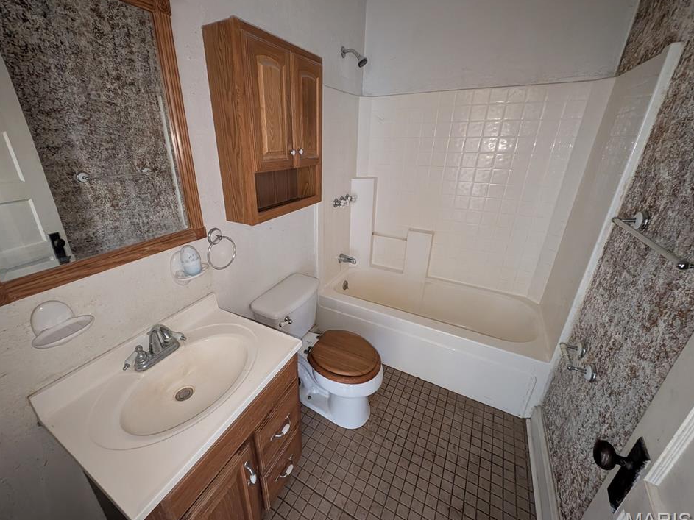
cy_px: 254
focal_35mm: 13
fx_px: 261
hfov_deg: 106.0
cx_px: 324
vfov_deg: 89.9
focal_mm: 2.23
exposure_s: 1/30.3
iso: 2234
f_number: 1.95
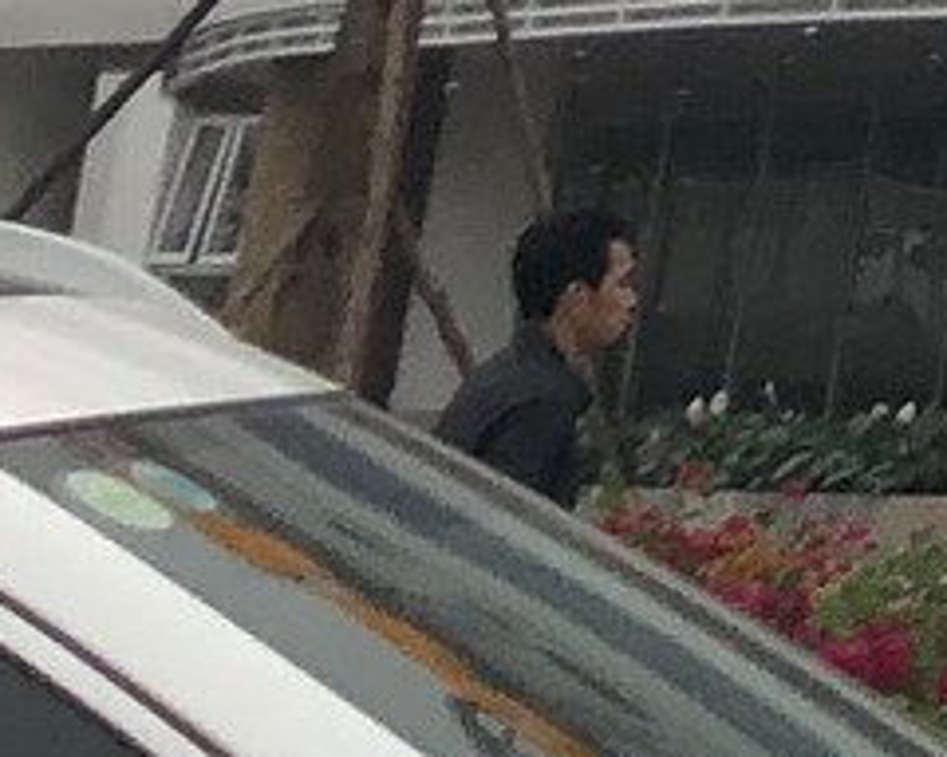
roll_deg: -0.7
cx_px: 3867
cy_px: -1810
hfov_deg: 6.6
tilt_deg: +19.1
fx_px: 6390
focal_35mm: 228
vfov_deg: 6.1
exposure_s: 1/1230
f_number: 1.8
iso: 20
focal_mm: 4
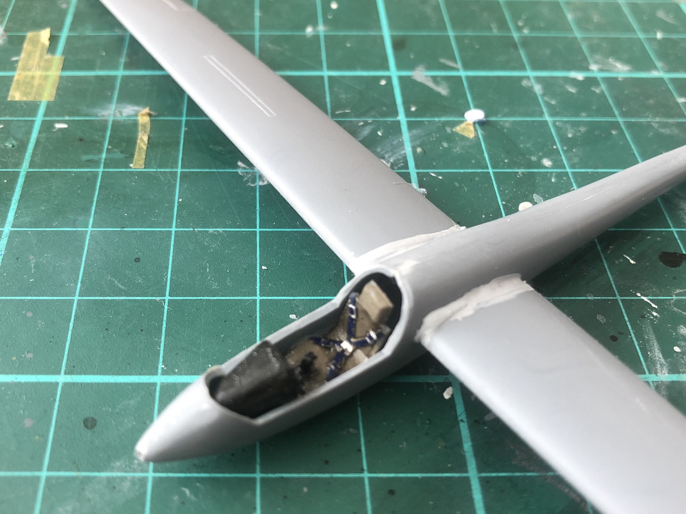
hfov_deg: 63.4
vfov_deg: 49.7
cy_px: 257
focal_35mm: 28
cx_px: 343
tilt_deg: -51.2
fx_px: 555
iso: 32
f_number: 1.8
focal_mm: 3.99
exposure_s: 1/20
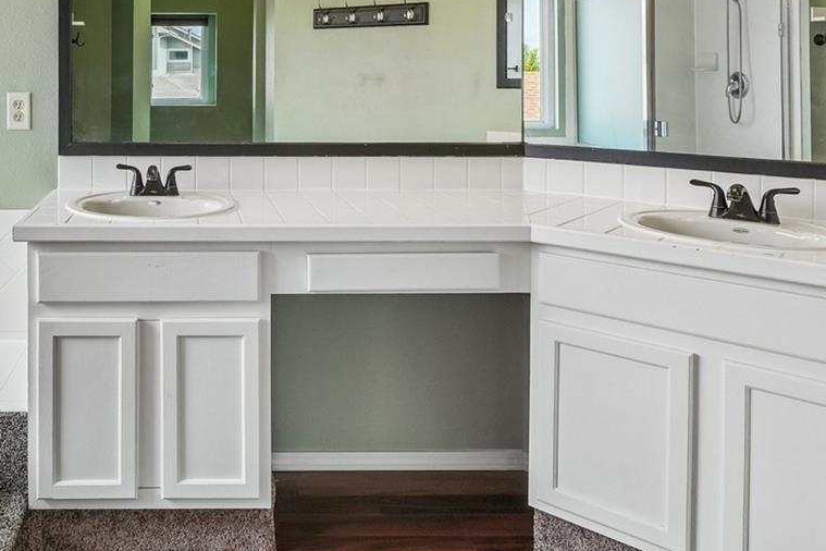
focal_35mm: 32
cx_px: 236
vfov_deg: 39.1
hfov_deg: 56.6
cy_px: 88
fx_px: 734
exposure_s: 1/80
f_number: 9
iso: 320
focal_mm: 10
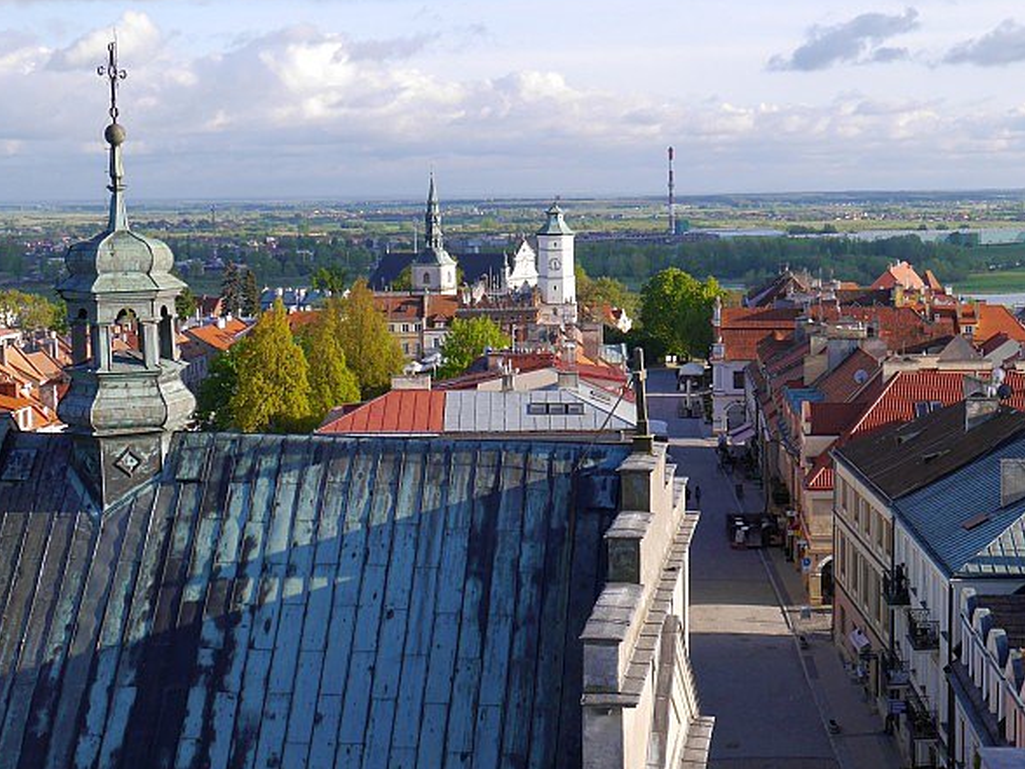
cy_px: 340
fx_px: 1717
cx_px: 554
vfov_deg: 25.2
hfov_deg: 33.2
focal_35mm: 58
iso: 160
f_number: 6.3
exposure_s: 1/250
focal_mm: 20
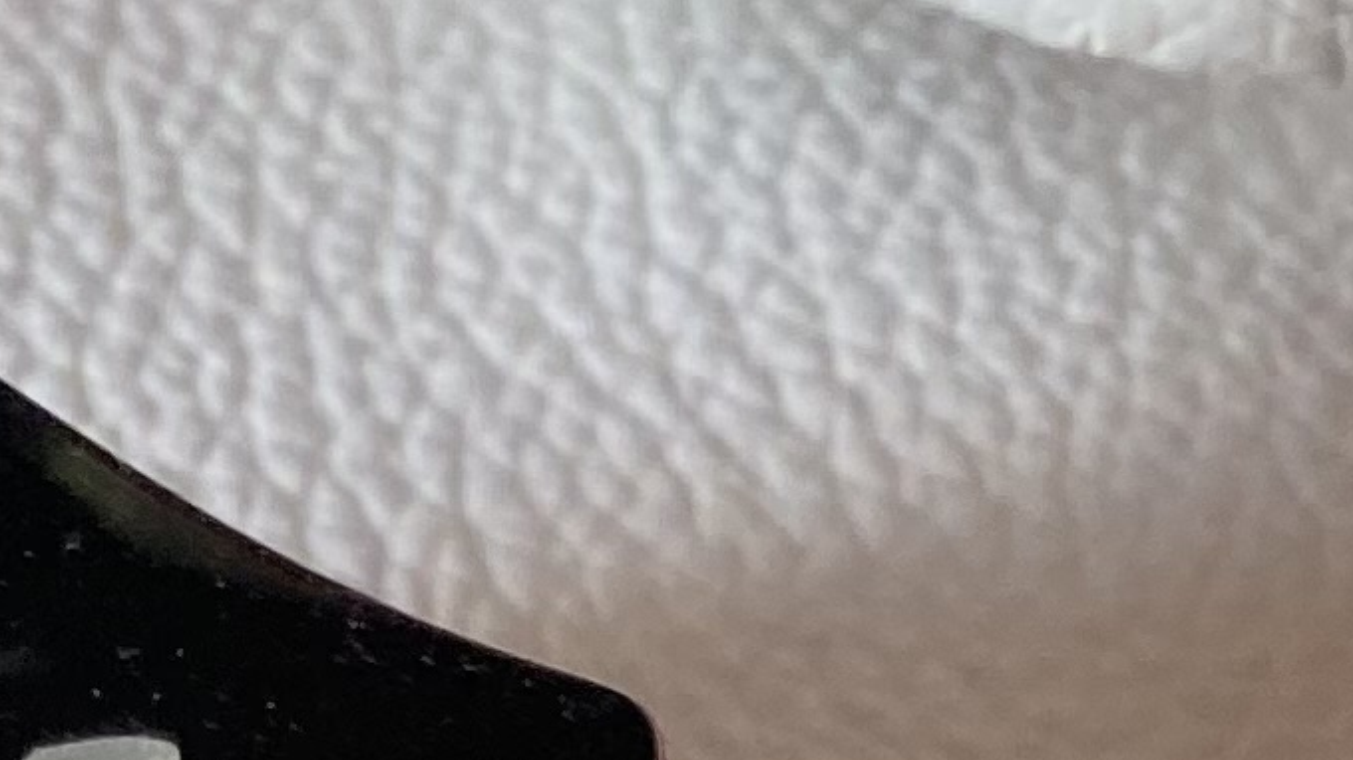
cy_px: 3814
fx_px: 6025
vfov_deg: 5.5
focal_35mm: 168
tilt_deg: -65.3
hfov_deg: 12.6
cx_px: -119
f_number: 1.8
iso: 100
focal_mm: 4.25
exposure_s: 1/111
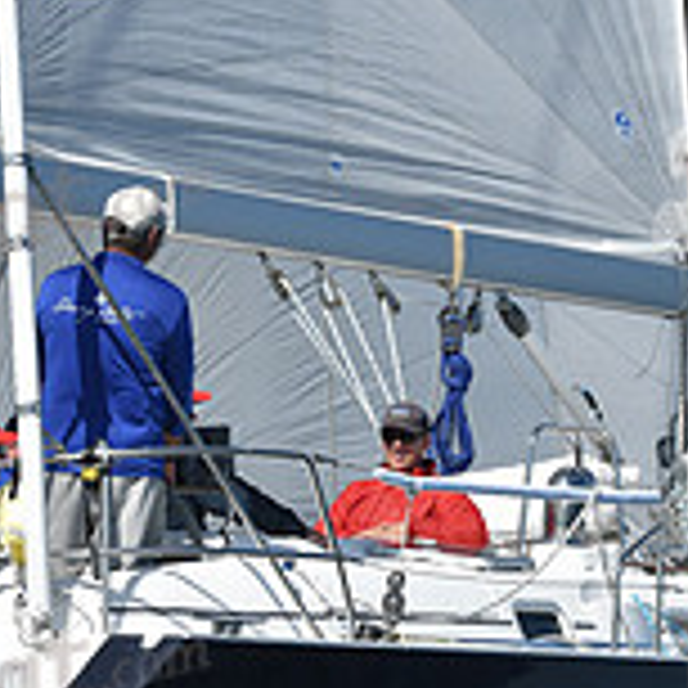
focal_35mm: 322
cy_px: 420
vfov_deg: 5.4
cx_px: 445
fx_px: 7241
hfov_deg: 5.4
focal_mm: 100
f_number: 7.1
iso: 250
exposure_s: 1/1600
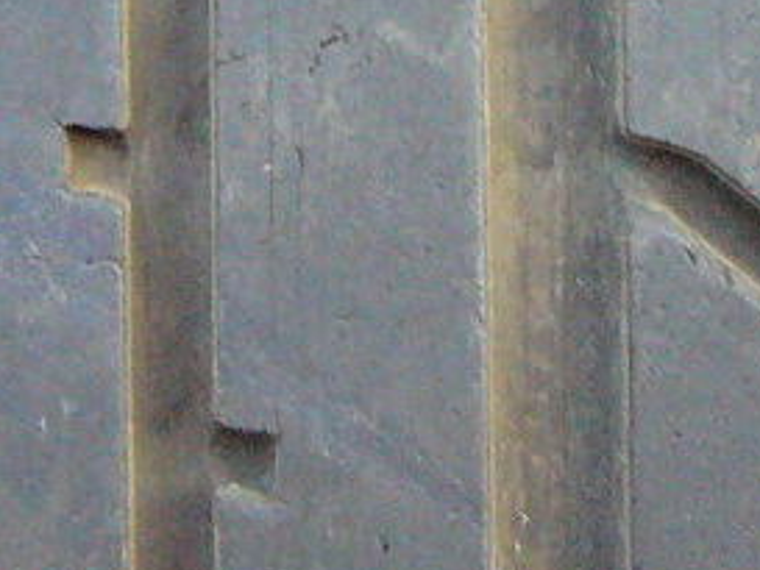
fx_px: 3602
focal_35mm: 164
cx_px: 398
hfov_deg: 12.0
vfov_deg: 8.9
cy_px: -211
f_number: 2.8
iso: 400
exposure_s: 1/125
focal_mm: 5.8
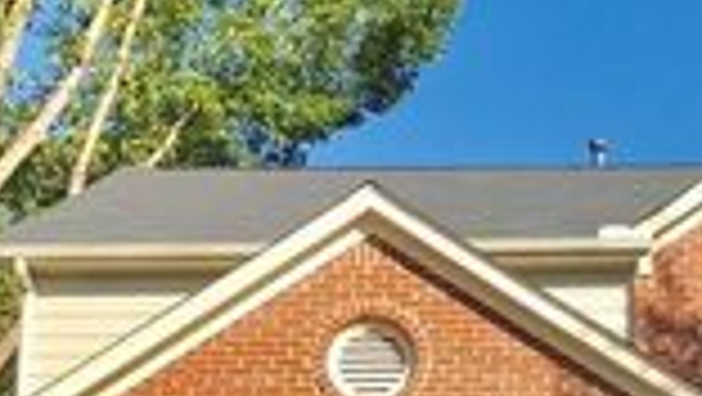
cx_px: 536
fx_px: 1825
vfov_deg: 12.3
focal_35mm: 98
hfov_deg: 21.6
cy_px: 335
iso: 20
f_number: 1.8
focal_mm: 3.99
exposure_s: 1/2083
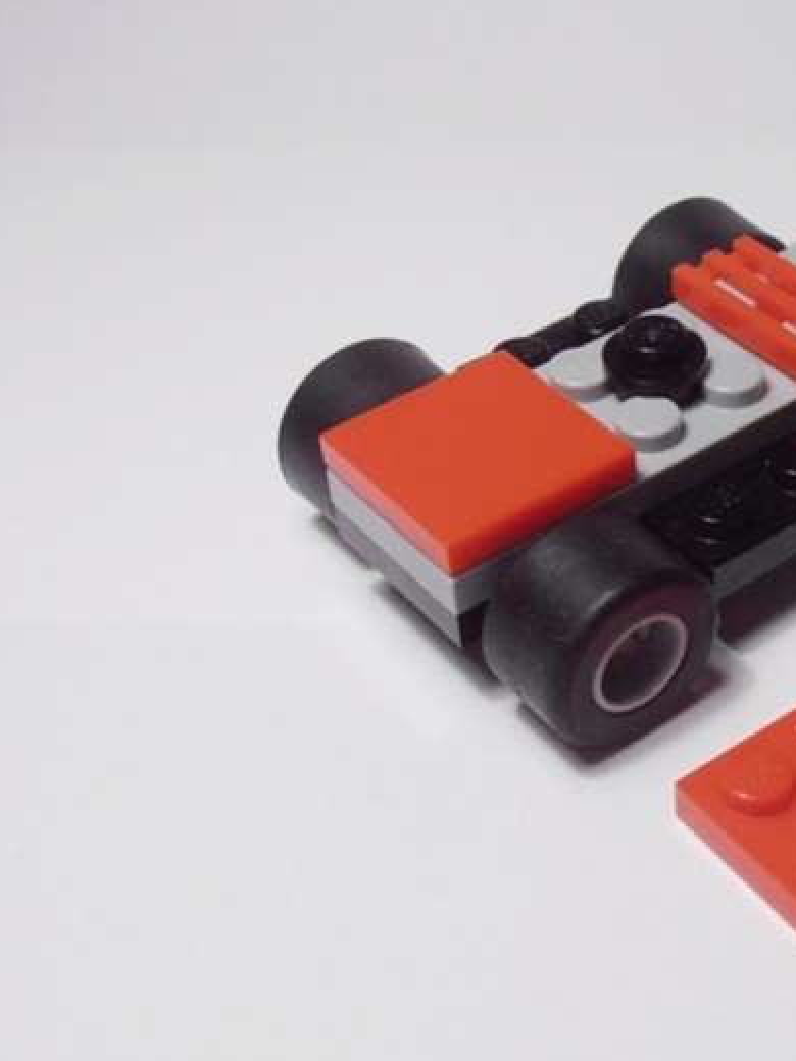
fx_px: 1962
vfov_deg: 30.2
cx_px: 780
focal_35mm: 64
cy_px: 585
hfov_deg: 22.1
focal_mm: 6.61
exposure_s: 1/60
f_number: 3.9
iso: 100
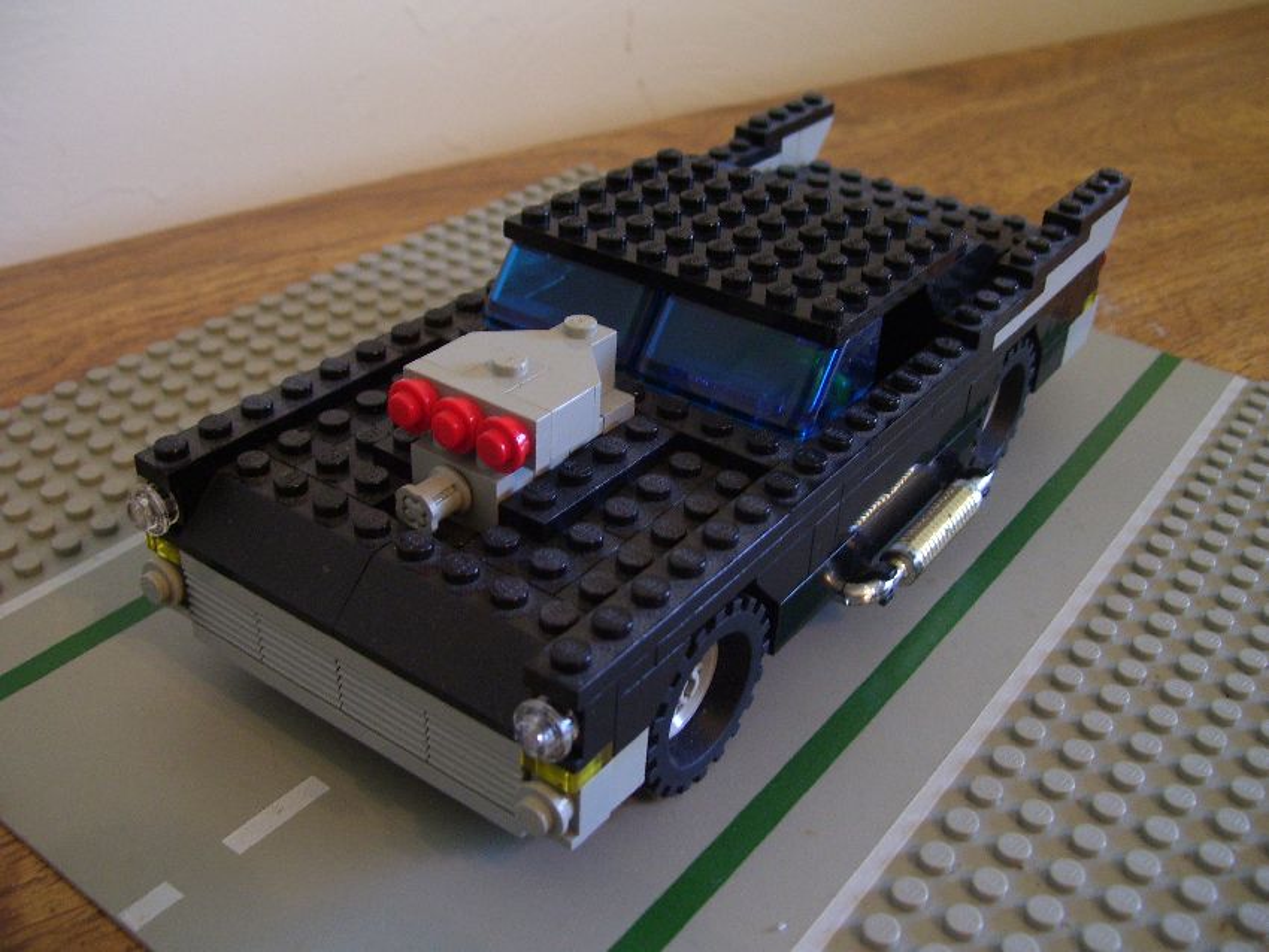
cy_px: 476
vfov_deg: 38.7
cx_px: 634
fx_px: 1357
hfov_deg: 50.1
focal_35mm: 37
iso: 160
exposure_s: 1/8
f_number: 2.7
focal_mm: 6
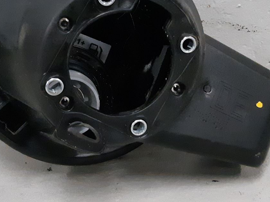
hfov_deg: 30.7
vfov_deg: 23.2
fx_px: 491
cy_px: 65
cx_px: 124
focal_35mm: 63
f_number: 1.7
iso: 800
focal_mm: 3.93
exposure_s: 1/209
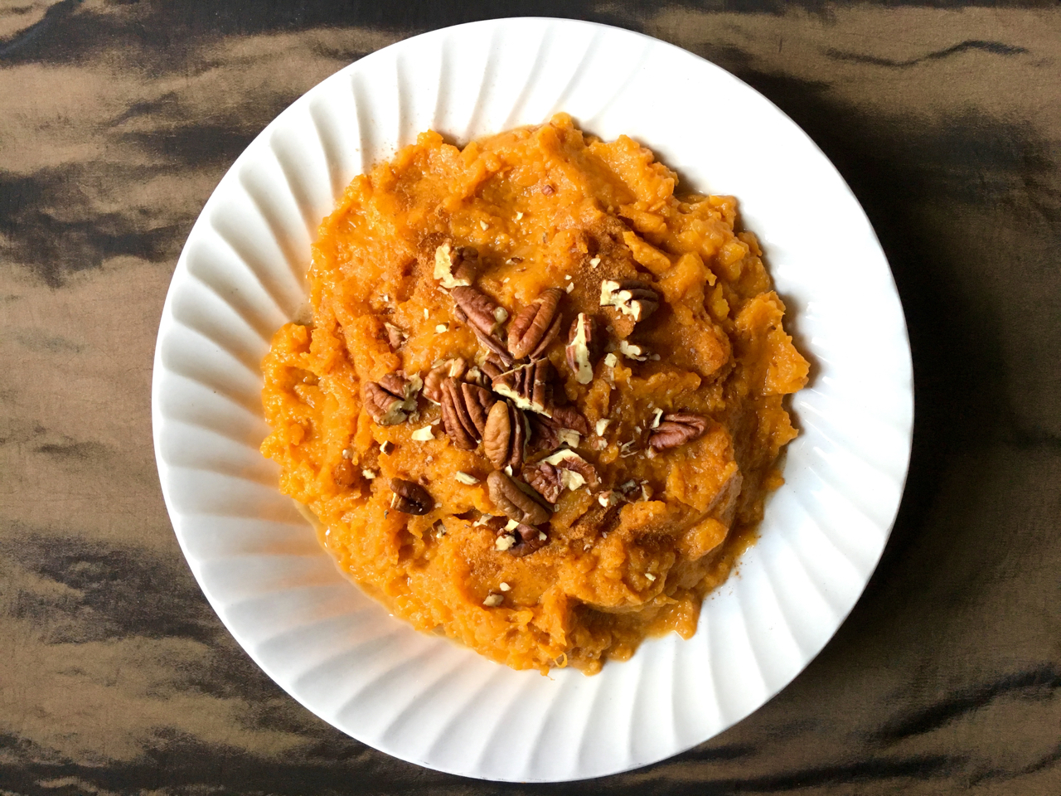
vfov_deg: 48.2
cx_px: 530
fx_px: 889
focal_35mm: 29
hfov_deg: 61.7
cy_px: 398
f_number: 2.2
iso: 125
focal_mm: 4.15
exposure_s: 1/30
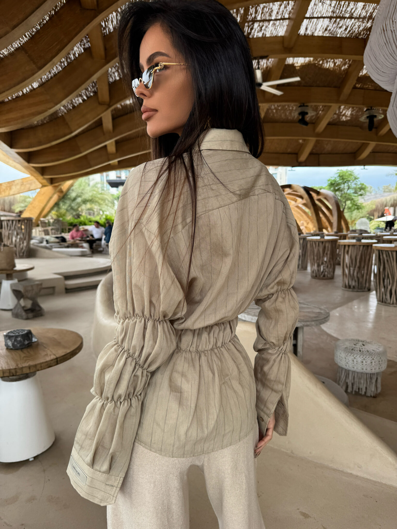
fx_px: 367
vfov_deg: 71.6
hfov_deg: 56.8
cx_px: 198
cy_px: 264
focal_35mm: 24
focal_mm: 6.76
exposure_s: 1/414
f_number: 1.78
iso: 80
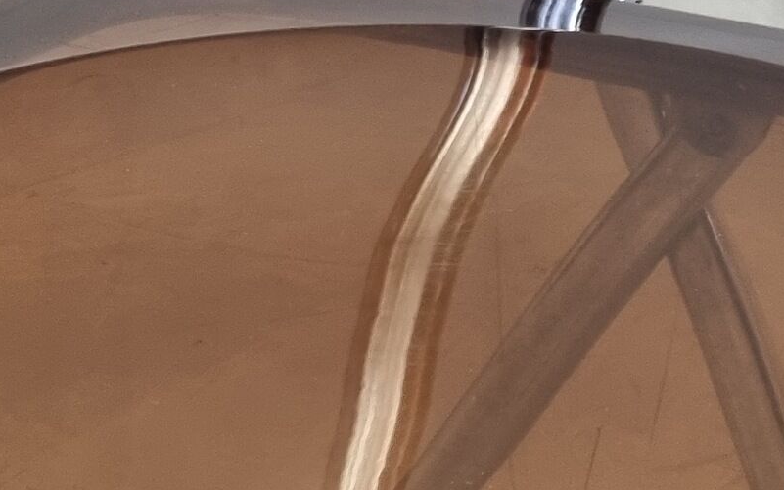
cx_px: 364
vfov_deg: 12.5
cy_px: 473
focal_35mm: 104
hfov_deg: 20.0
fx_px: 2223
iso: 250
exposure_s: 1/100
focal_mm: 5.4
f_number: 1.8
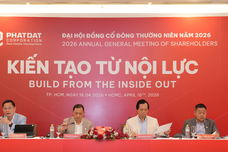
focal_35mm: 72
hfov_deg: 28.0
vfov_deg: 18.8
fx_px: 456
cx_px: 98
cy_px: 108
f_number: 3.2
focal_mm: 41
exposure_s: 1/100
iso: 640
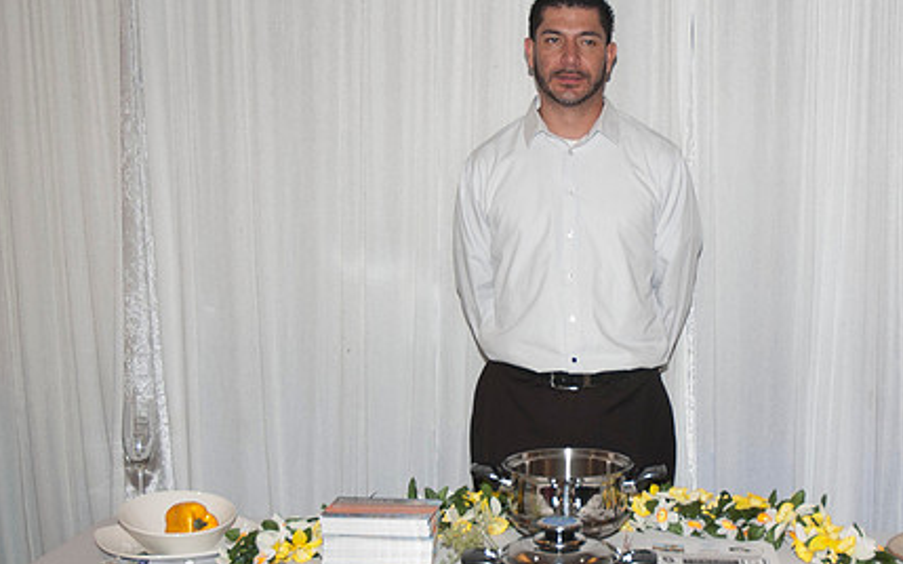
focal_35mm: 52
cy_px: 337
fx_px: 1272
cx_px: 573
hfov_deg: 38.8
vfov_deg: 25.0
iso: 400
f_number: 4
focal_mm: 25
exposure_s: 1/60
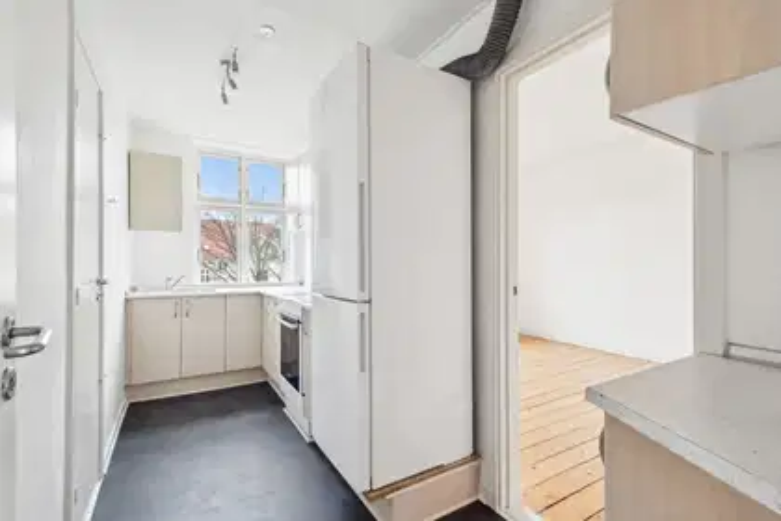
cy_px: 260
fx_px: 347
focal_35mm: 16
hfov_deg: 96.7
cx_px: 390
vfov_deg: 73.7
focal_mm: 10.5
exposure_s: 1.5
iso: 800
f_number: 8
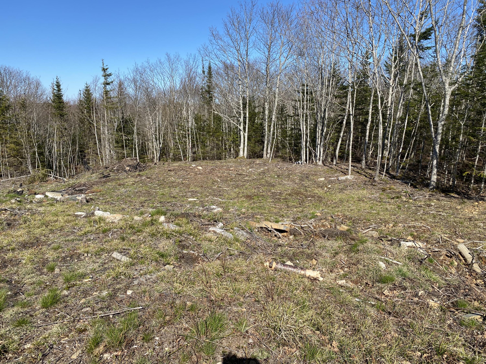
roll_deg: +1.6
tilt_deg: -12.3
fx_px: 365
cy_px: 182
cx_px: 243
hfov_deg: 67.3
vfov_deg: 53.1
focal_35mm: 26
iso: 32
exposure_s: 1/2571
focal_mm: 4.25
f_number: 1.8
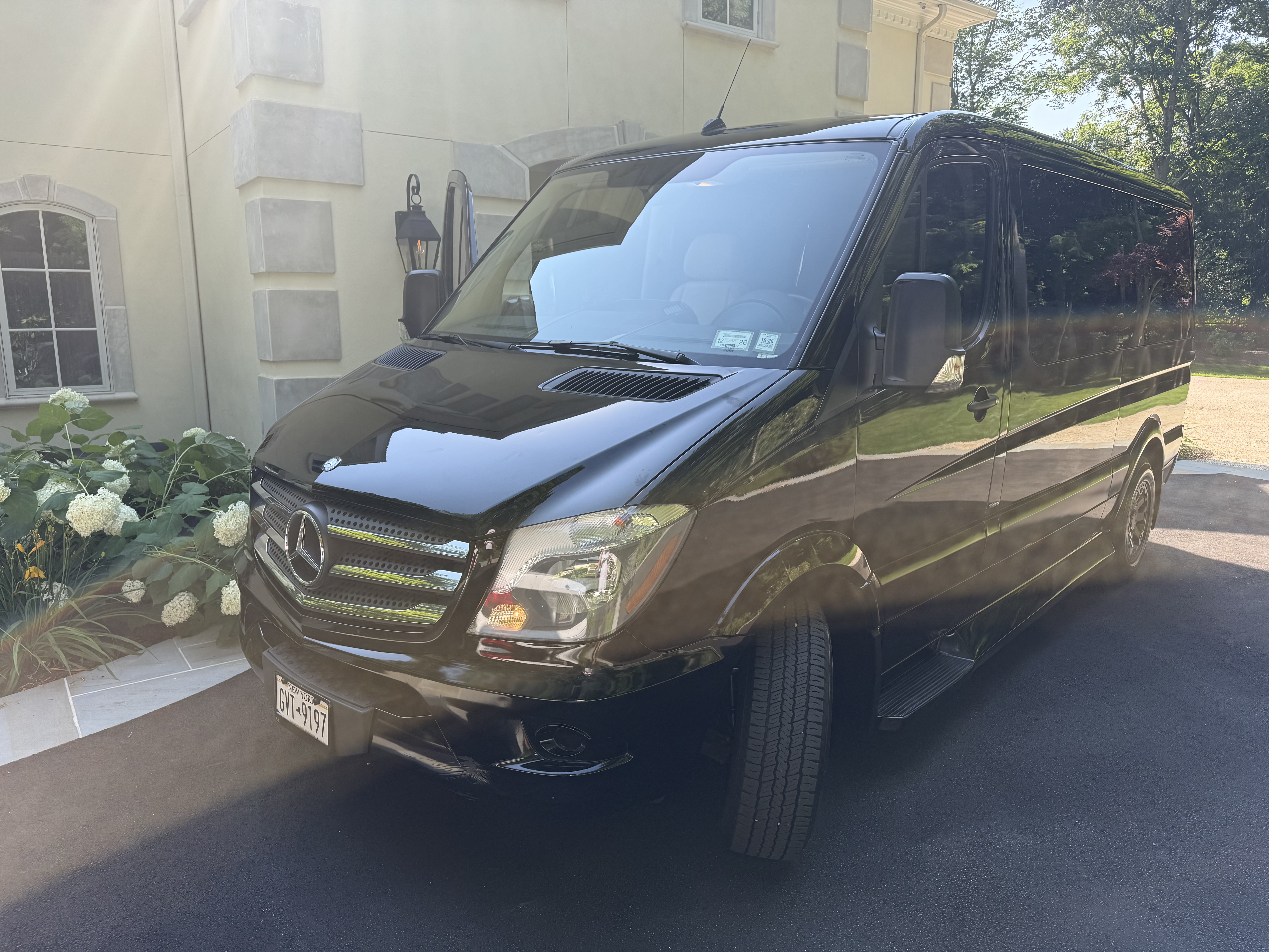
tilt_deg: -9.4
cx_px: 634
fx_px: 880
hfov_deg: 71.6
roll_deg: +0.0
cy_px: 476
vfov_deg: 56.8
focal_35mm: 24
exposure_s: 1/750
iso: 80
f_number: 1.78
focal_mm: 6.76
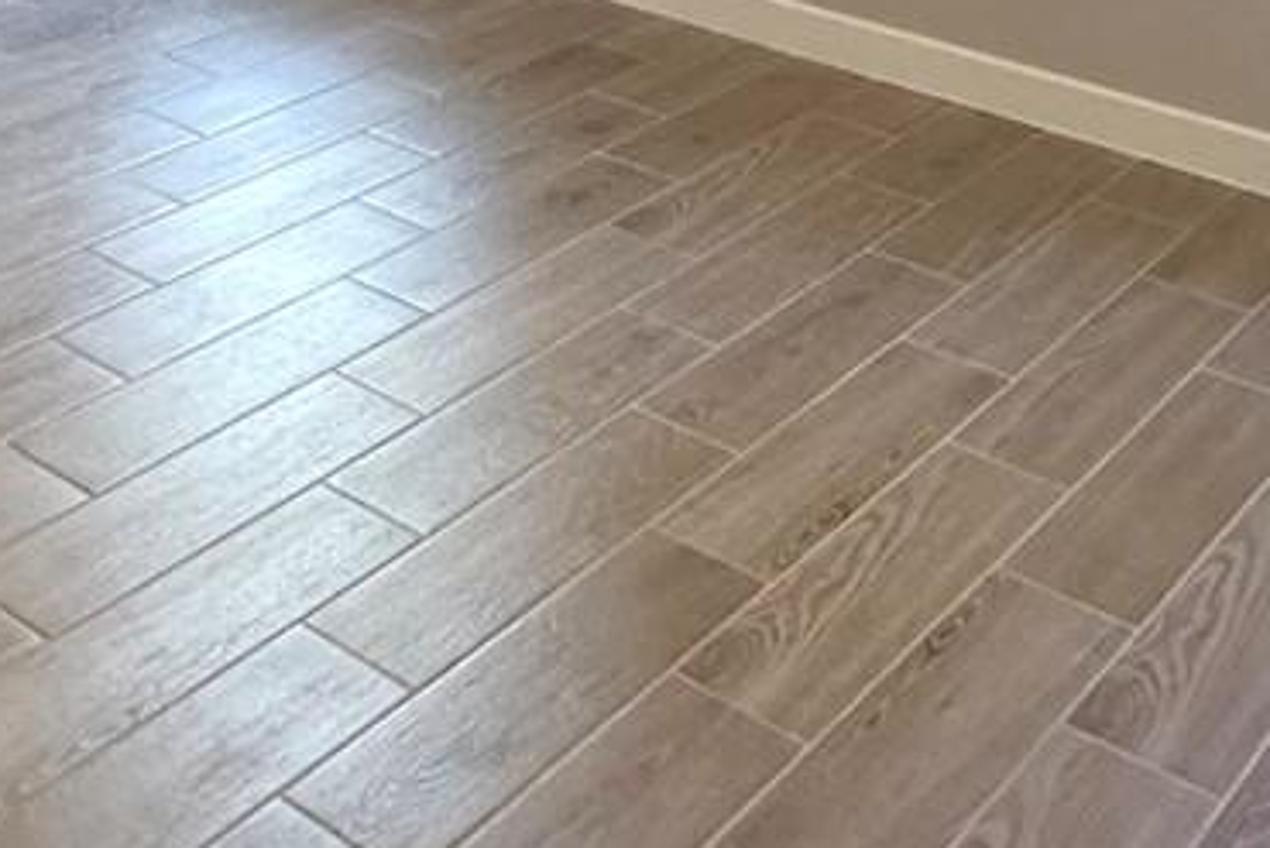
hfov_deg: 31.3
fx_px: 2223
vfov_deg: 16.7
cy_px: -814
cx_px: 309
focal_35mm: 63
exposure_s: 1/120
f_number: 2.2
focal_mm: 2.22
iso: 200
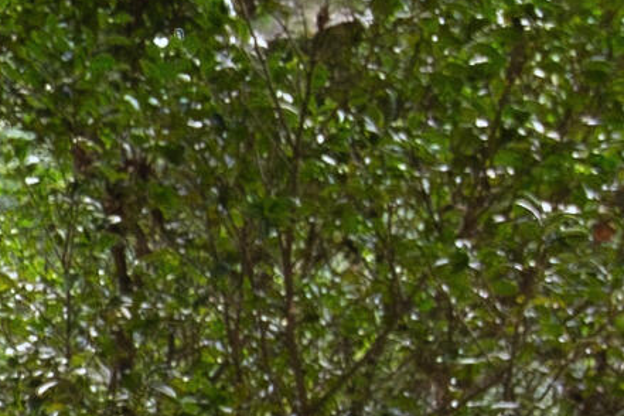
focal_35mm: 143
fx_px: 2478
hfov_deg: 12.2
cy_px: 671
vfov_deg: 9.3
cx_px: -729
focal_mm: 14
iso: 250
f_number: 5
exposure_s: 1/250
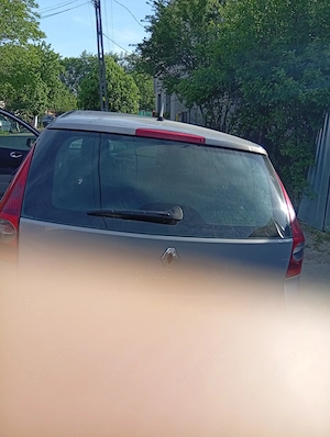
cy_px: 218
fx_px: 342
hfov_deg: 51.5
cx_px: 165
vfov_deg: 65.2
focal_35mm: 27
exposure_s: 1/799
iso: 50
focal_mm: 3.84
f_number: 1.8
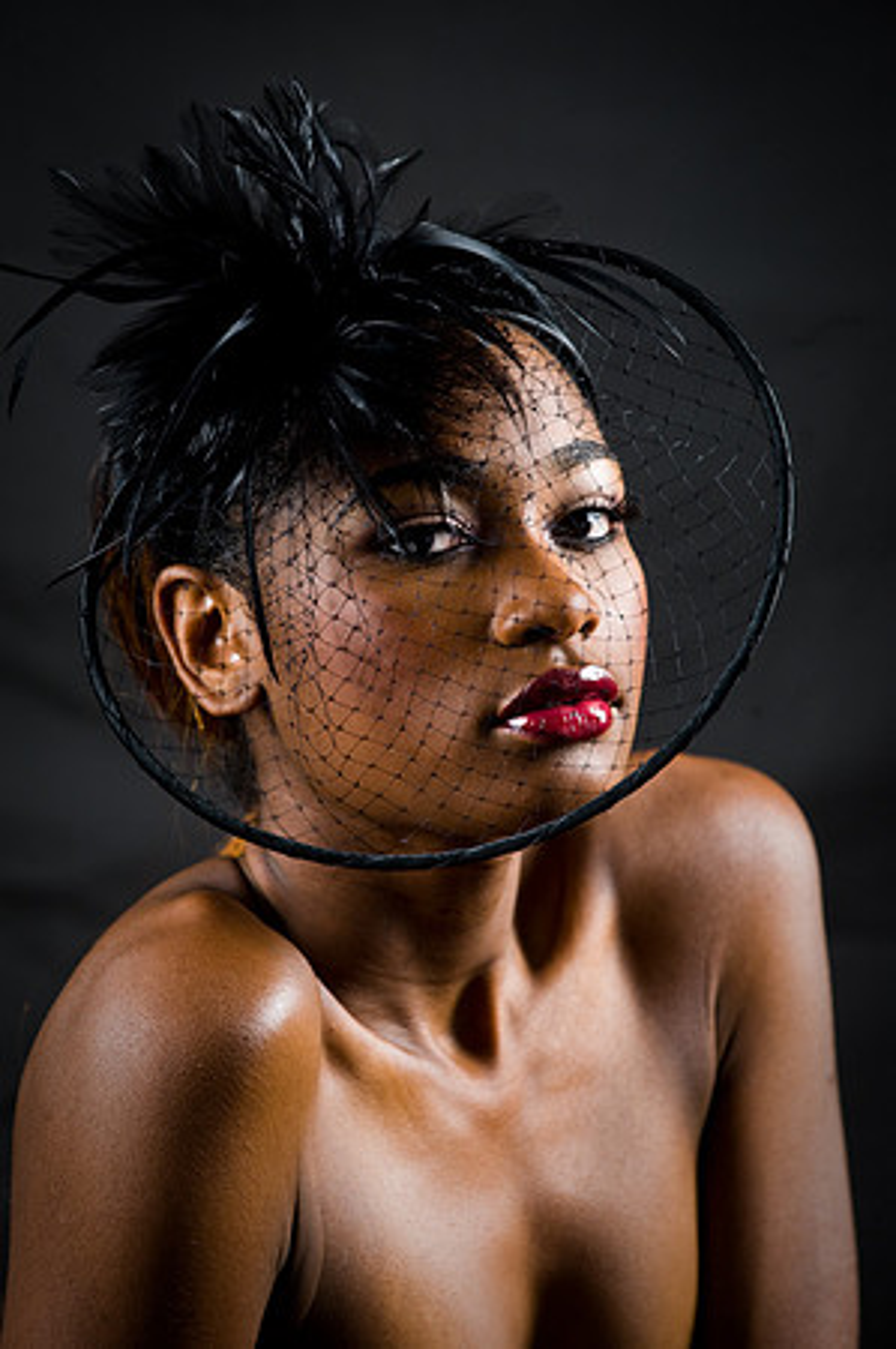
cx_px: 448
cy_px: 674
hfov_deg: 6.9
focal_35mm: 200
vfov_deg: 10.3
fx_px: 7483
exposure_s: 1/125
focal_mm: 200
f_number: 5.6
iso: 320
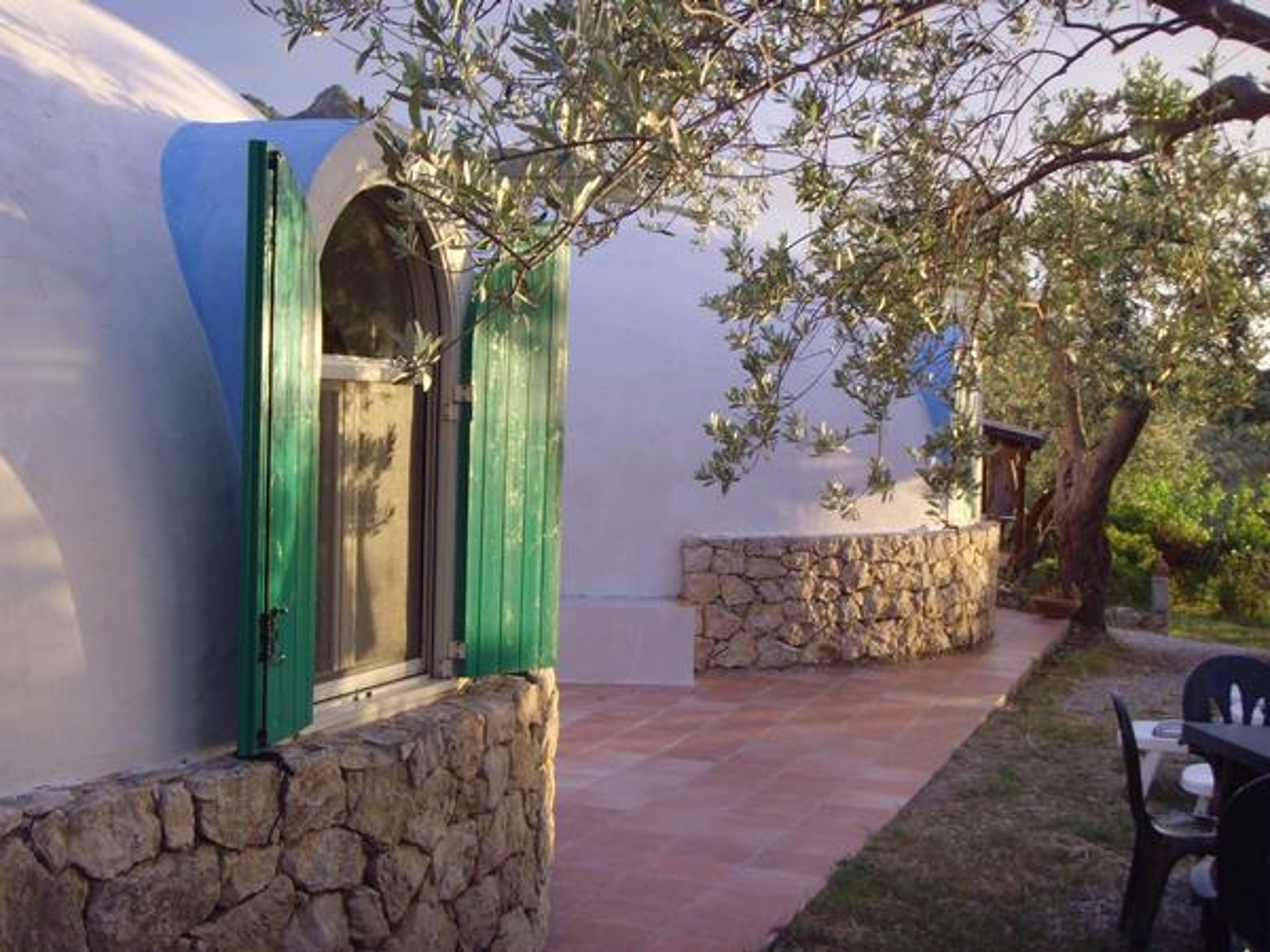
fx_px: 1834
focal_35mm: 50
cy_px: 476
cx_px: 635
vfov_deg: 29.1
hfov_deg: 38.2
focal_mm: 8.8
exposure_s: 1/45
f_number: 3.8
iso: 160
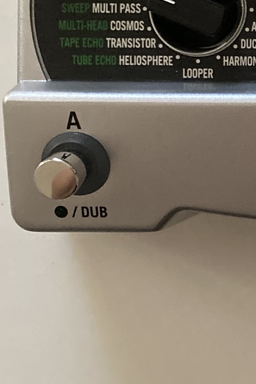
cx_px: 474
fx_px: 885
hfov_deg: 14.3
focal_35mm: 83
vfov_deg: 23.7
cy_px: 23
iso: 640
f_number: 1.8
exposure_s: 1/24
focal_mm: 3.99
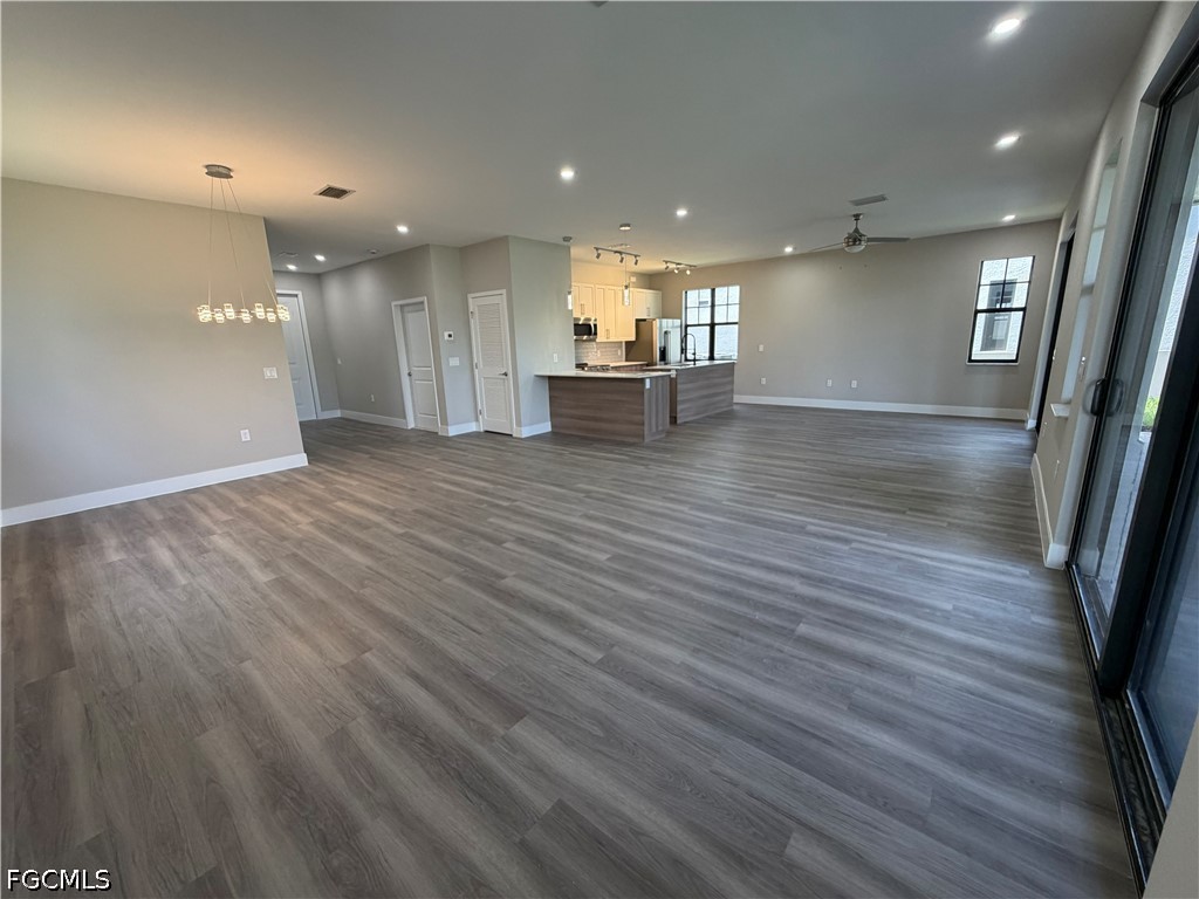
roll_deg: +2.1
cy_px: 450
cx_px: 600
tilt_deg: -12.7
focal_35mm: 14
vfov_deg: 85.7
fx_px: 485
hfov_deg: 102.1
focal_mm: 2.22
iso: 200
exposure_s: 1/120
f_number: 2.2
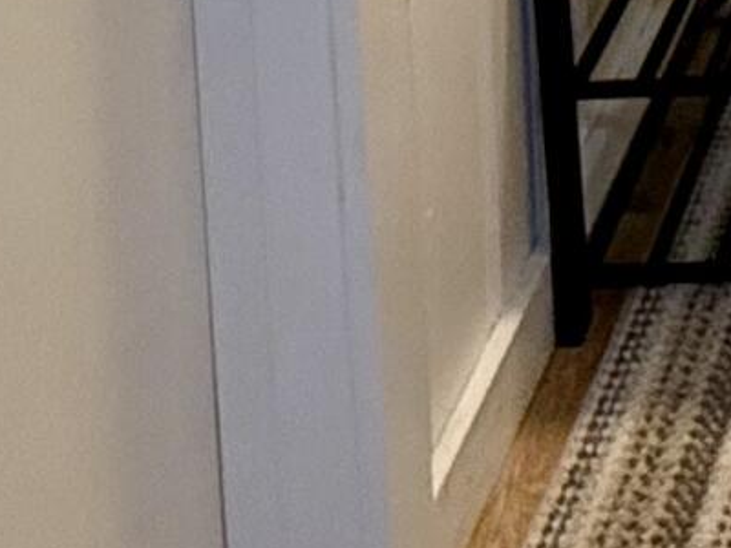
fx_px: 2217
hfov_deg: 16.4
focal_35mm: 105
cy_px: -689
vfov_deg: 11.9
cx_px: 1224
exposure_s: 1/120
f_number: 2.2
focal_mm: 2.22
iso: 250
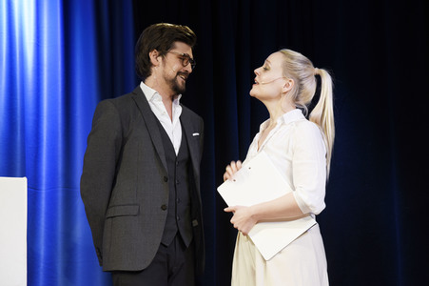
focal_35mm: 120
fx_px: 1429
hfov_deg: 17.1
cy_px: 143
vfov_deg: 11.4
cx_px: 214
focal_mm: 120
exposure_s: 1/60
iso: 500
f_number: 6.3
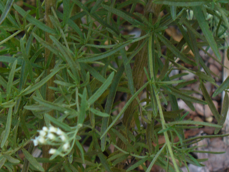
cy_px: 86
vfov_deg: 11.1
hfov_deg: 14.7
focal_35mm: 134
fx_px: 886
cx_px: 114
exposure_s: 1/60
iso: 100
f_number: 3.5
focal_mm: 16.1
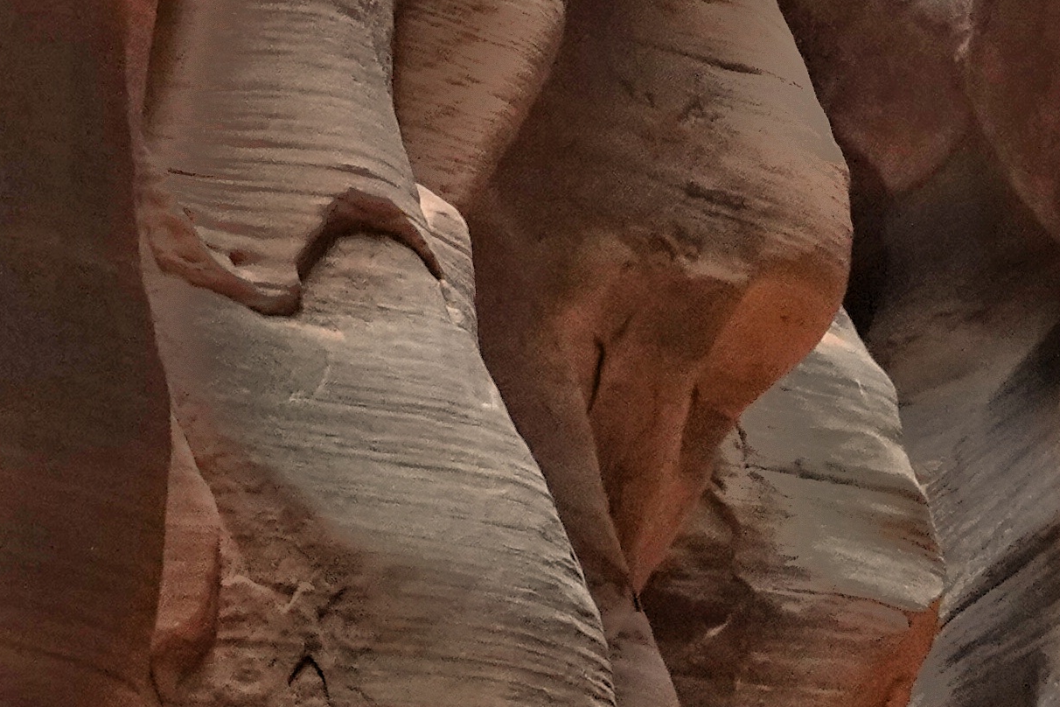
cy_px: 178
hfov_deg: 4.8
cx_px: 1115
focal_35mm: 429
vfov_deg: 3.2
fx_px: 12631
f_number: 3.5
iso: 1250
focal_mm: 34.68
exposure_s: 1/50
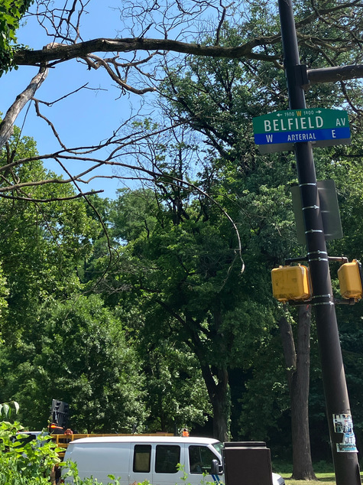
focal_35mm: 53
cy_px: 60
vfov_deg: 34.4
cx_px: 93
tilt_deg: +27.5
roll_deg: -0.9
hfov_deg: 27.2
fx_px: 742
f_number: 1.8
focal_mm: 3.99
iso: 32
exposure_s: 1/1621
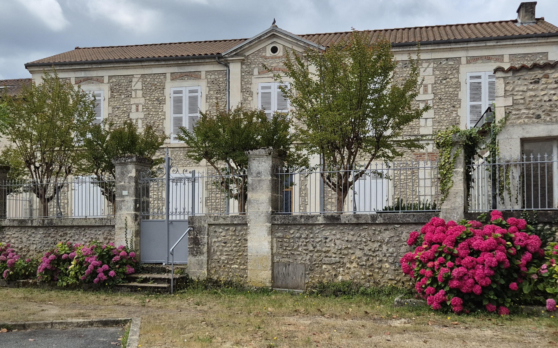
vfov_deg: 49.1
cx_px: 283
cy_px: 203
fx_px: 380
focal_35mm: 25
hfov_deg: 72.5
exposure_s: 1/1742
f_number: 1.8
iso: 25
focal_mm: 5.4
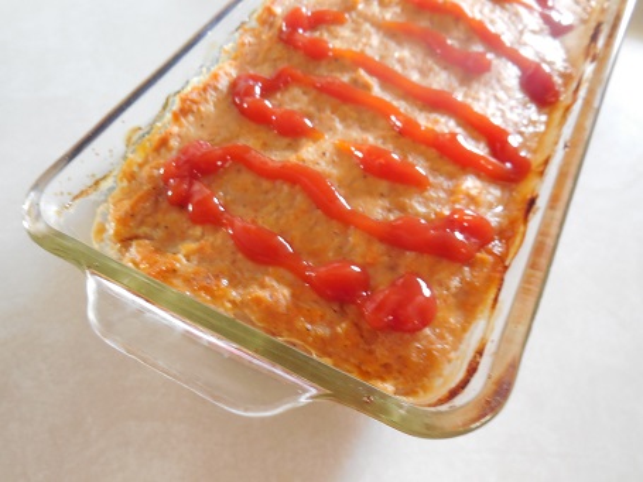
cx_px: 322
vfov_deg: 46.8
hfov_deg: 60.0
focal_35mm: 30
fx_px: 557
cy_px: 241
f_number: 3.2
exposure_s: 1/10
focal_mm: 5.3
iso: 400
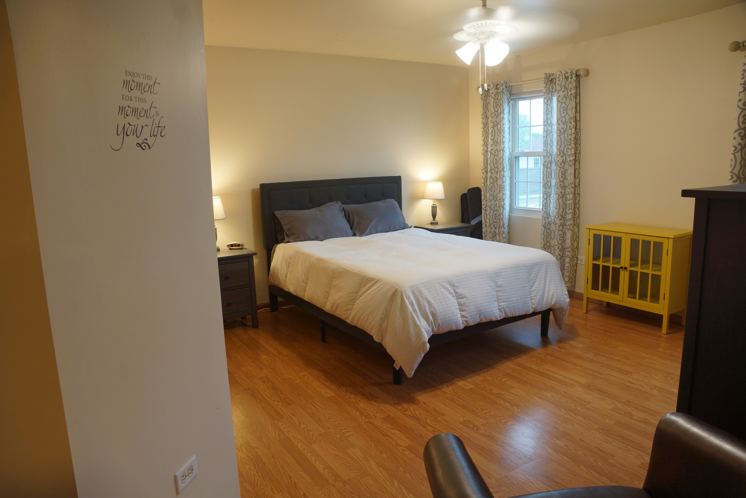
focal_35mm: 24
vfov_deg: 53.1
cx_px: 373
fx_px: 497
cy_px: 249
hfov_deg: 73.7
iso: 100
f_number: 5.6
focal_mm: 16
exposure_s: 1/2.5
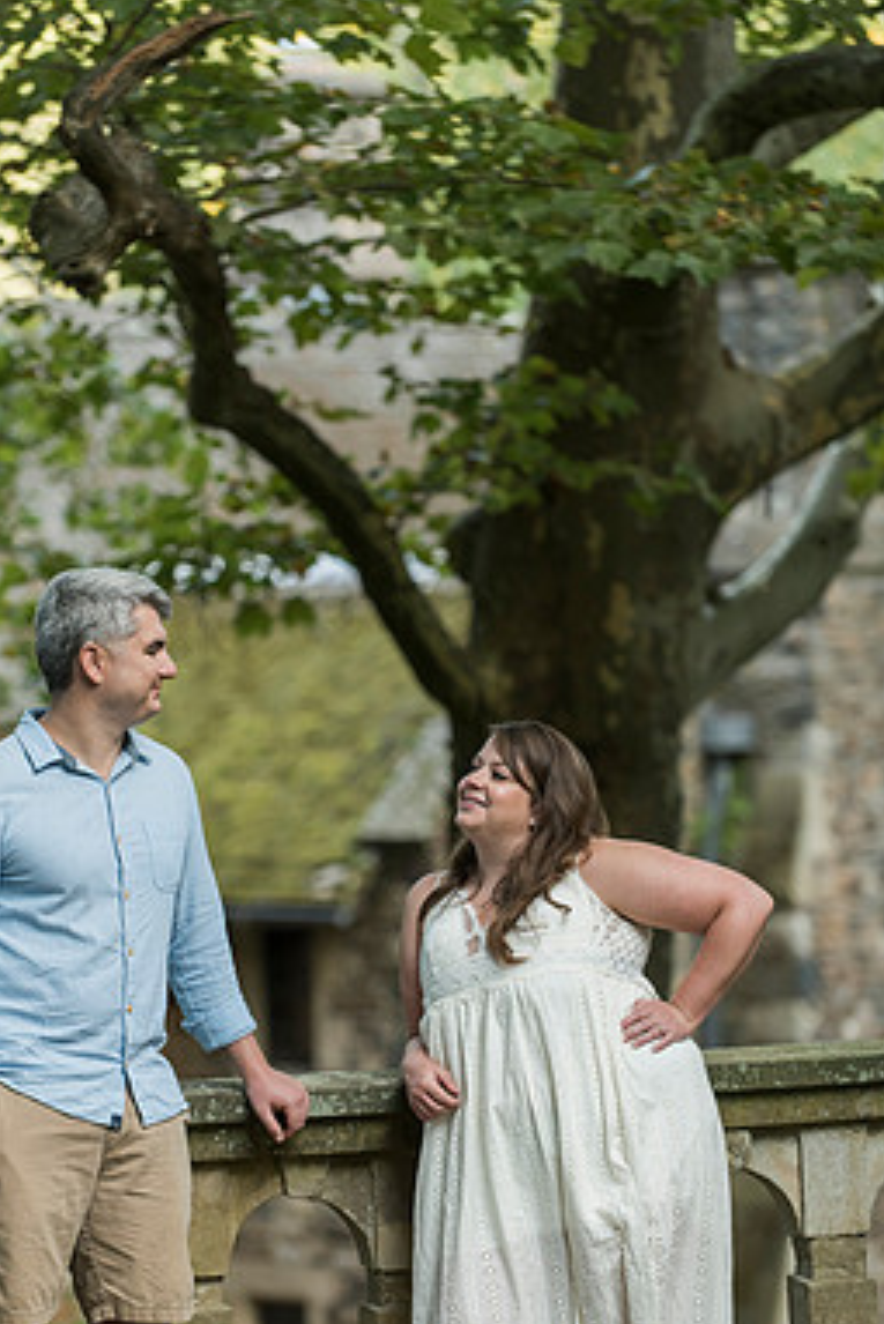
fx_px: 6072
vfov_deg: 12.4
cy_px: 742
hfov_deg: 8.3
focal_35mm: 165
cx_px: 378
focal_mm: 140
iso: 800
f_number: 3.2
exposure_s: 1/500
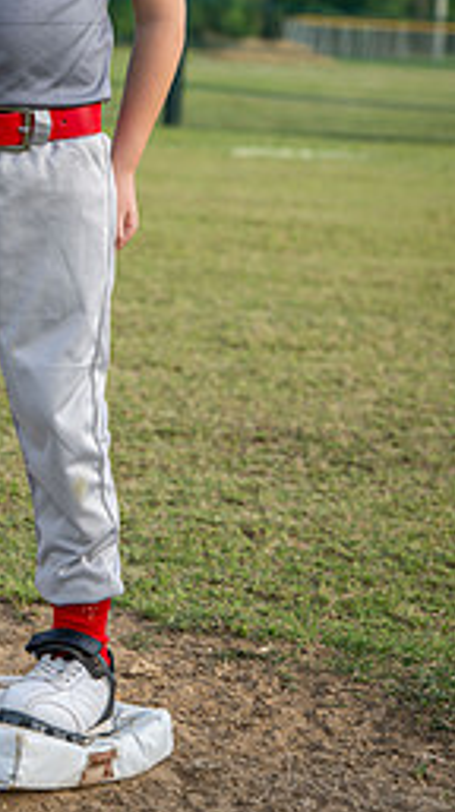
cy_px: 126
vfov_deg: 14.7
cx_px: -13
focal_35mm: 145
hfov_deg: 8.3
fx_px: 3119
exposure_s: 1/200
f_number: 5.6
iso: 100
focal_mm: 79
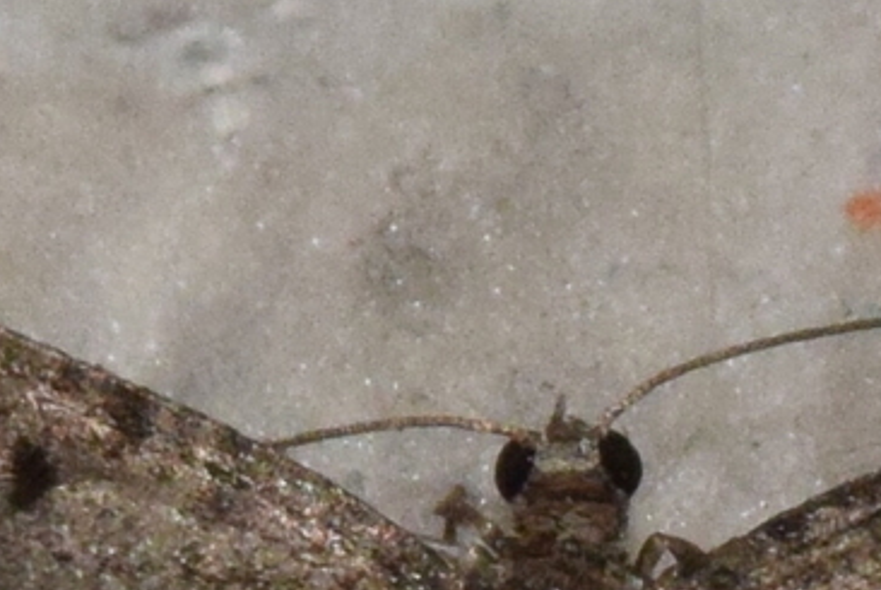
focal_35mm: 549
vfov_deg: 2.5
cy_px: 636
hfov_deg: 3.8
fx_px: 13451
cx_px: 577
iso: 1250
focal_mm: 140
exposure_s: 1/200
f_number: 14
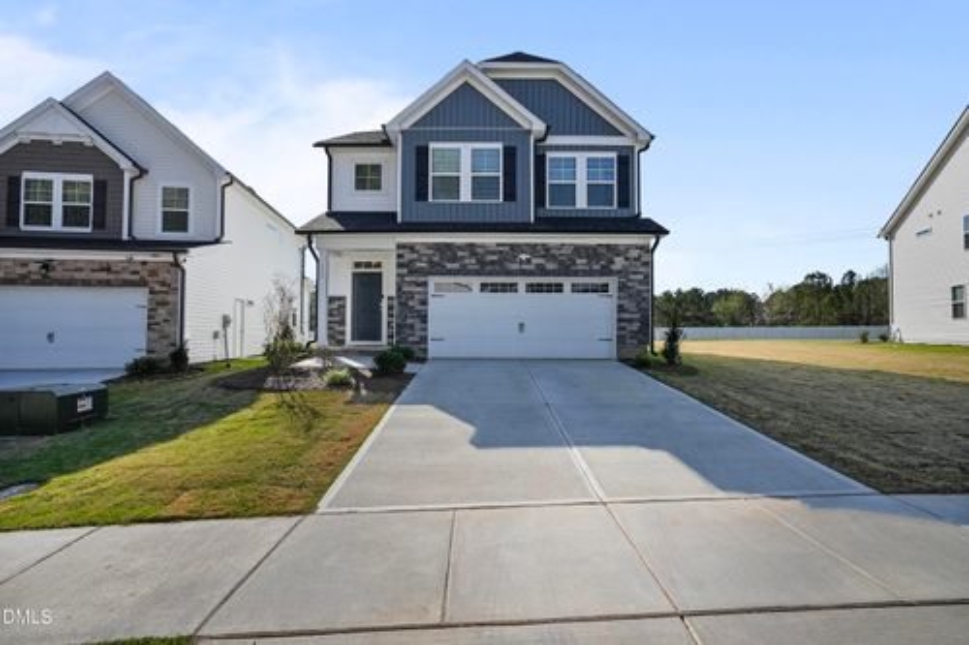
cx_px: 484
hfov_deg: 93.3
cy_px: 322
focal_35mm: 17
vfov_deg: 70.4
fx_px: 457
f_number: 8
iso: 800
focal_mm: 17
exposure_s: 1/1250
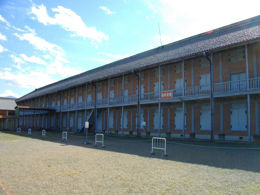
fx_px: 240
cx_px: 130
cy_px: 98
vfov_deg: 44.2
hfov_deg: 56.8
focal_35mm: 32
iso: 100
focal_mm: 5.7
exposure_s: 1/250
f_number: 5.5
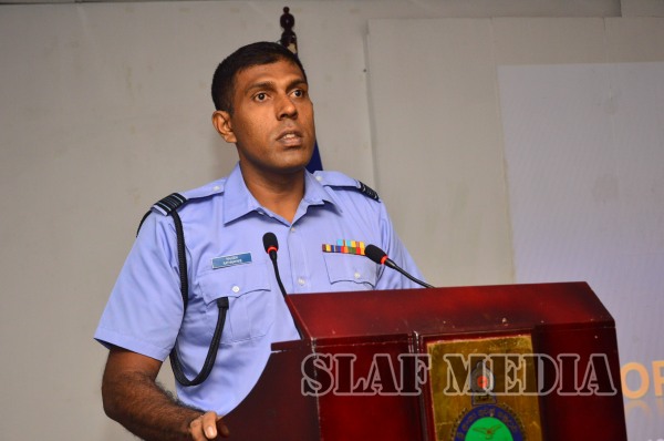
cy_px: 220
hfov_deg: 28.1
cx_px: 332
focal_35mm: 72
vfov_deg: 18.9
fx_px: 1326
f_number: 5
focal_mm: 48
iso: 800
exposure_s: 1/80
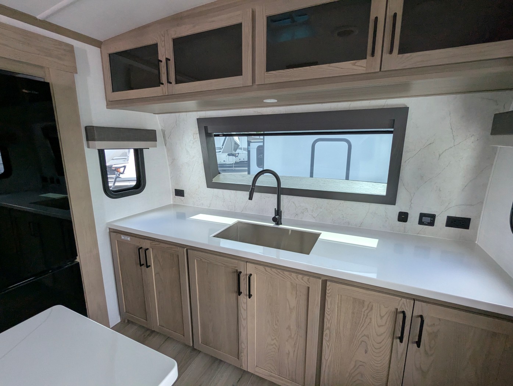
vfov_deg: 78.2
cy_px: 193
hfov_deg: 94.4
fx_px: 237
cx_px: 256
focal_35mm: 16
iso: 244
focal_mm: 2.35
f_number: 2.2
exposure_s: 1/133
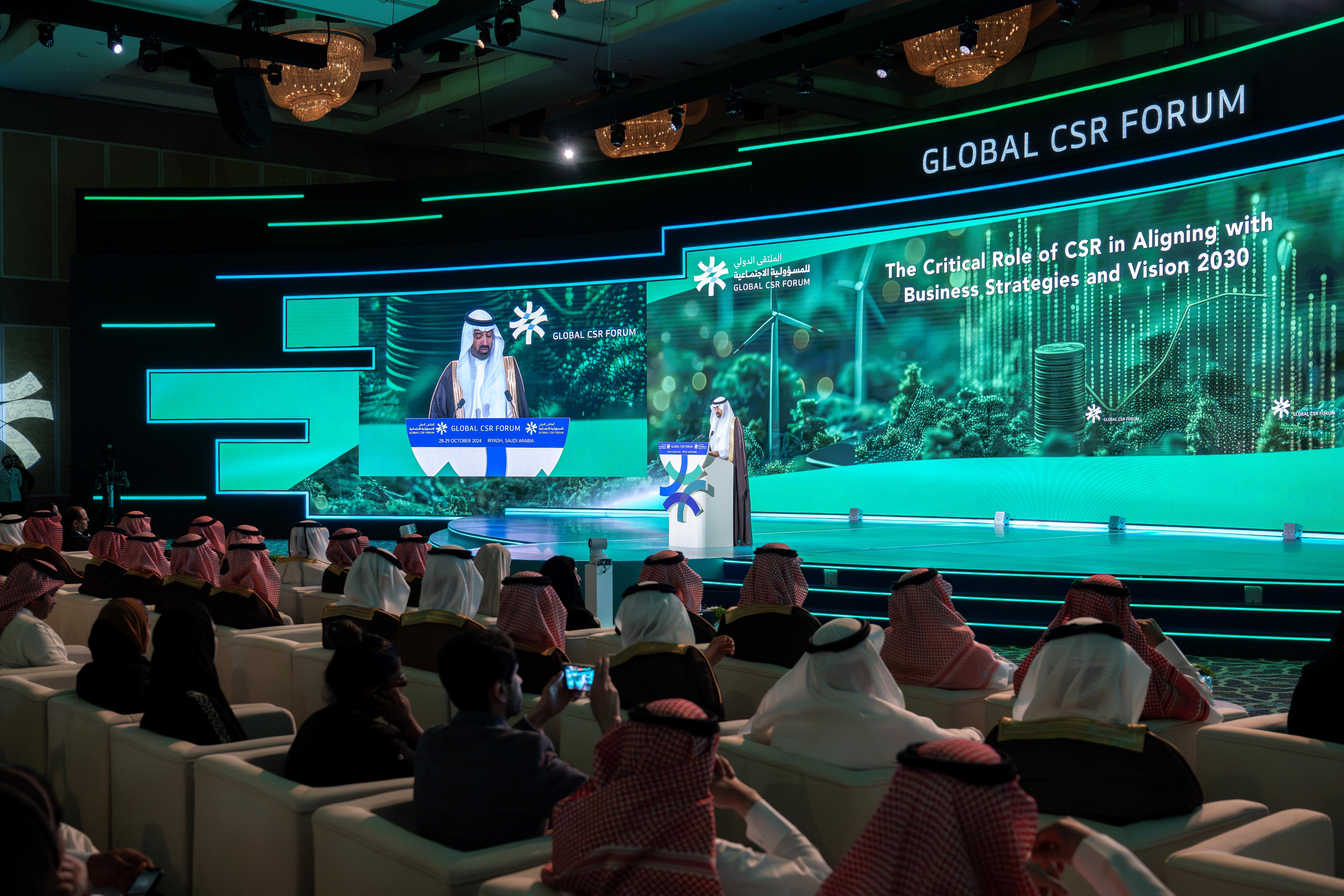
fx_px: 1440
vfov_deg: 34.5
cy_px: 492
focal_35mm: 39
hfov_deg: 50.0
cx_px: 659
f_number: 4
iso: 1600
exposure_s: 1/160
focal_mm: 33.5
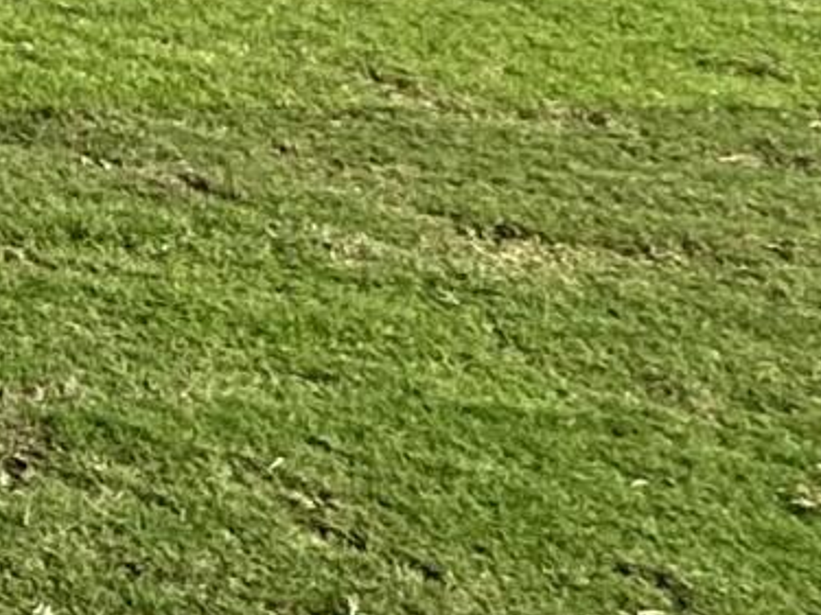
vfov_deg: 12.6
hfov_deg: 10.8
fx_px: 2655
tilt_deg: -5.5
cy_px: -300
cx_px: -1710
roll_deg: -0.3
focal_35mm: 112
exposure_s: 1/1949
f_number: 2.2
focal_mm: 2.22
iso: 50
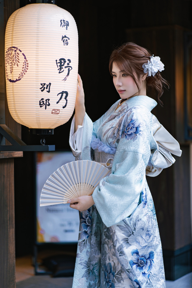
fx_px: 680
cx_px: 96
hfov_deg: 16.1
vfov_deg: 23.9
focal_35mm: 85
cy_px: 144
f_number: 1.8
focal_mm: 85
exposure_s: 1/350
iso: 320
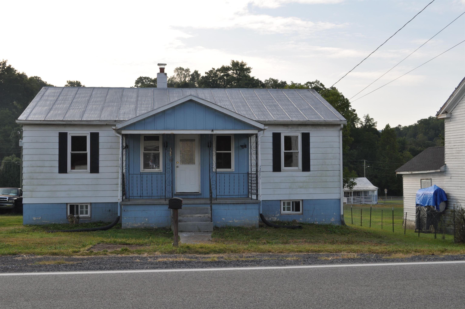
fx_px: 542
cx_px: 232
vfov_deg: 31.8
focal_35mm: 42
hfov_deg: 46.5
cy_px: 154
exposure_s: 1/200
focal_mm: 28
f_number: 10
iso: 200
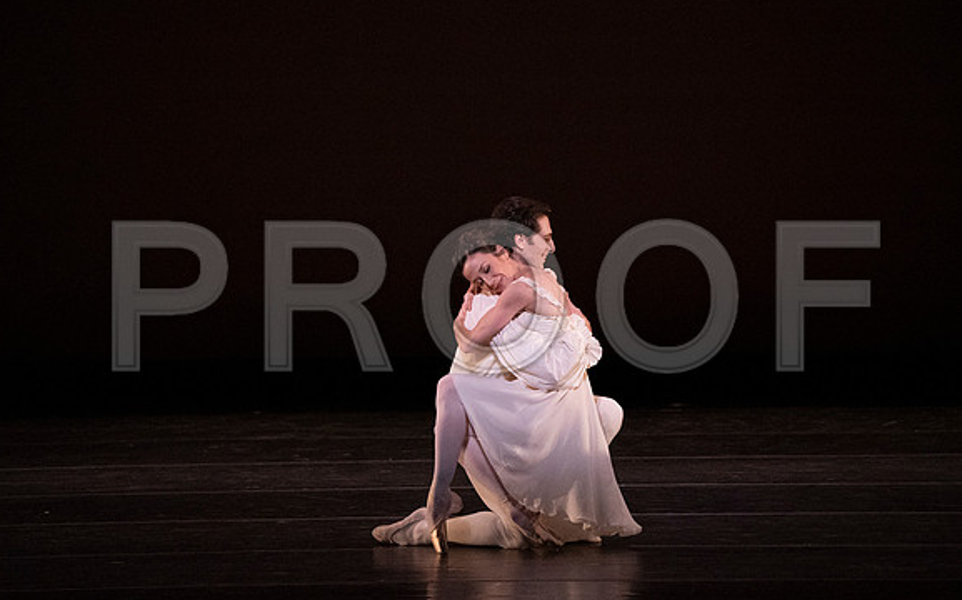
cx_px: 480
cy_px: 301
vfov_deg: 3.2
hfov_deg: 5.2
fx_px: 10665
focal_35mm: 407
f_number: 7.1
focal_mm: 397
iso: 20000
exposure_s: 1/400
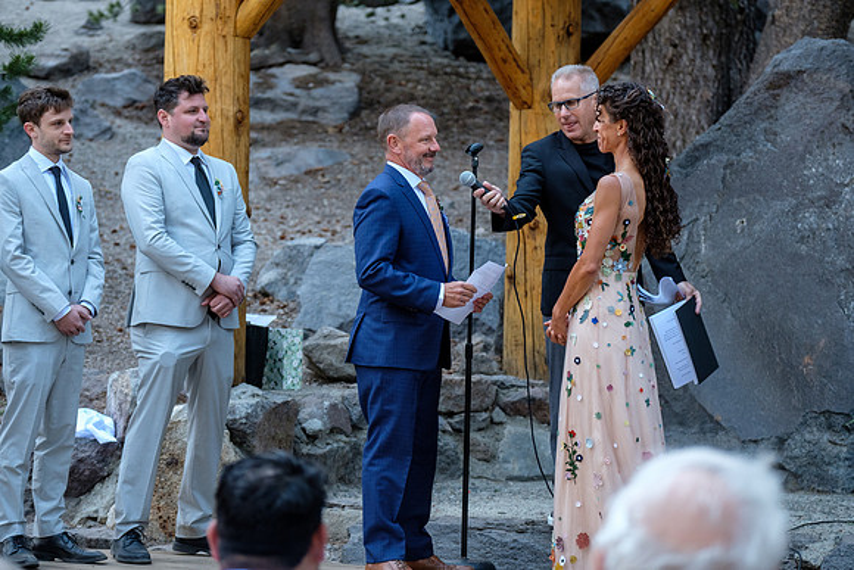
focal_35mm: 103
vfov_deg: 13.3
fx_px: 2444
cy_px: 285
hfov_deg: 19.8
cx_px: 427
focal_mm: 68.7
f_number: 2.8
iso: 1000
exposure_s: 1/210
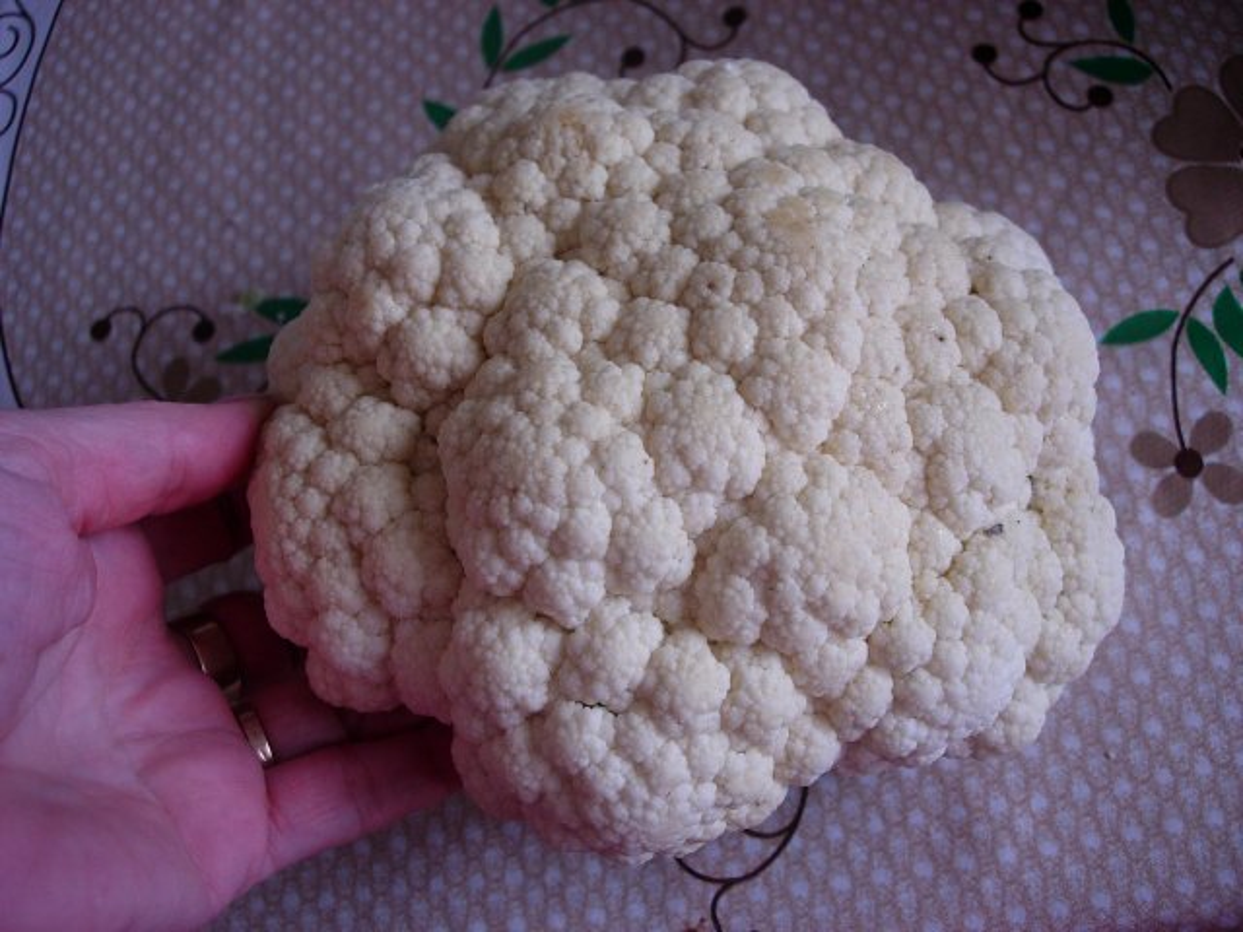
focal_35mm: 38
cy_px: 466
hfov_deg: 49.0
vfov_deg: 37.7
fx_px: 1365
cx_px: 622
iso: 64
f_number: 2.8
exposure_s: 1/40.3
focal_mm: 7.8
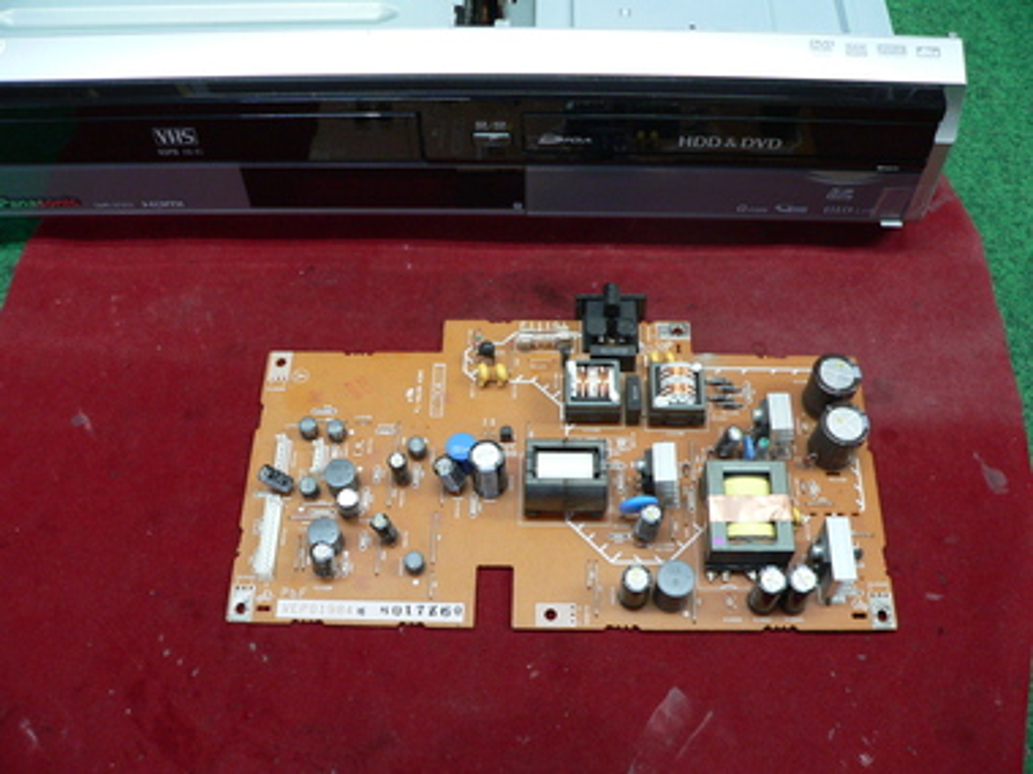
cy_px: 387
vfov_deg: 39.7
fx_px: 1074
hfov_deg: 51.4
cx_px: 516
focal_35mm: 36
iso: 200
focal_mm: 6
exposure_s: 1/20
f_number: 2.8
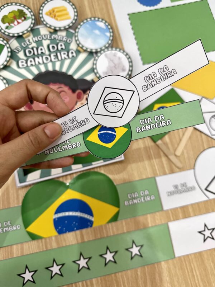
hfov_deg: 56.8
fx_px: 199
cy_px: 144
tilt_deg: -78.8
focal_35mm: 24
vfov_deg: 71.6
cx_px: 108
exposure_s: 1/60
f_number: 1.78
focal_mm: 6.86
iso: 640
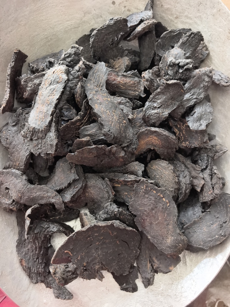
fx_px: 239
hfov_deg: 51.3
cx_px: 115
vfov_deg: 65.3
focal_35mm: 27
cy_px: 154
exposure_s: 1/33.3
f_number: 2
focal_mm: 6.98
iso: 320
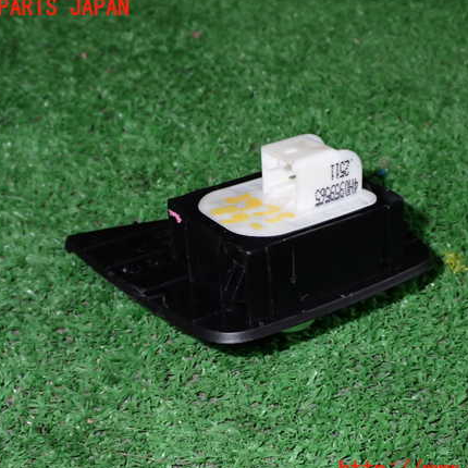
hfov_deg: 29.5
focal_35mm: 58
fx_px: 887
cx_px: 258
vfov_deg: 29.6
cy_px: 239
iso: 500
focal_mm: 8.4
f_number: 13
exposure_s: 1/50
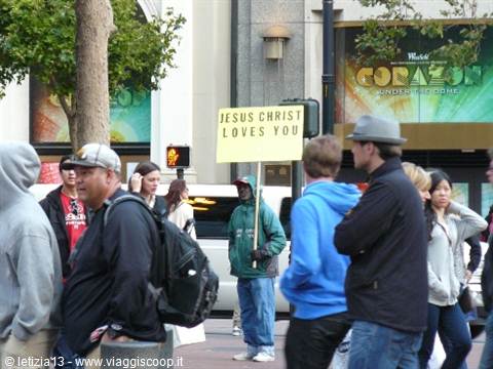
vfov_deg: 7.8
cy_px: 184
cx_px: 246
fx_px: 2706
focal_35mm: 190
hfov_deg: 10.4
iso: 250
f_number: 3.3
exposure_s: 1/60
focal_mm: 31.6
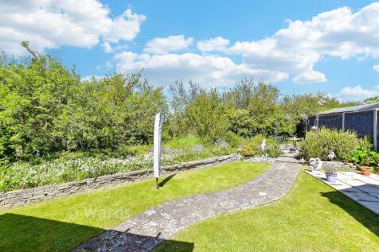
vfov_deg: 77.3
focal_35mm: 15
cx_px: 190
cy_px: 126
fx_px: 158
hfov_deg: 100.4
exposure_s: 1/250
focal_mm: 10
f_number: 8
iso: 160
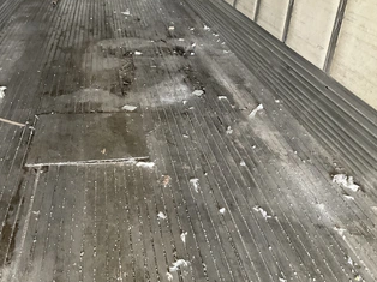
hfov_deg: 49.7
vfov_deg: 38.5
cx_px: 143
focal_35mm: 37
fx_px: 403
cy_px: 115
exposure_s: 1/60
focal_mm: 3
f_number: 1.8
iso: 250
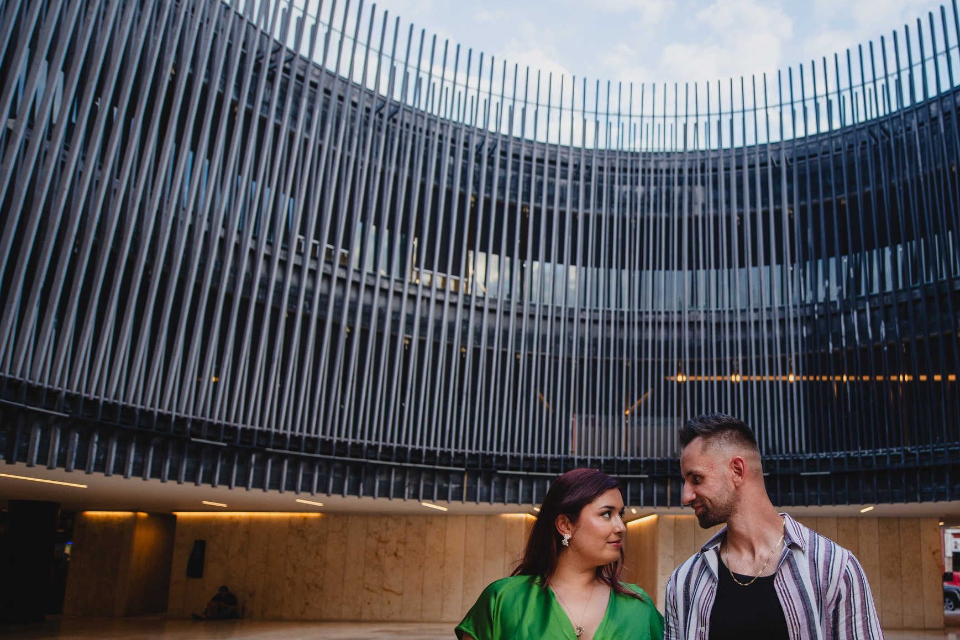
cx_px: 655
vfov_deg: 43.0
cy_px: 425
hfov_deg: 60.2
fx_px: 800
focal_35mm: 30
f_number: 2.8
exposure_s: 1/500
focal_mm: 20
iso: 250
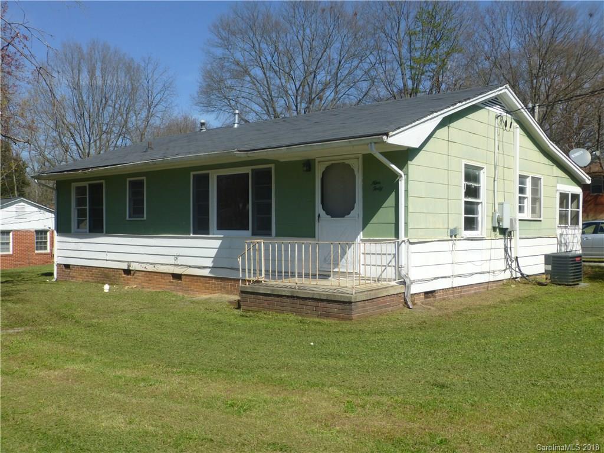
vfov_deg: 41.8
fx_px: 593
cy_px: 226
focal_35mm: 34
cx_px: 302
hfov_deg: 54.0
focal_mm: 6.1
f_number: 3.7
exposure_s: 1/1300
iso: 100
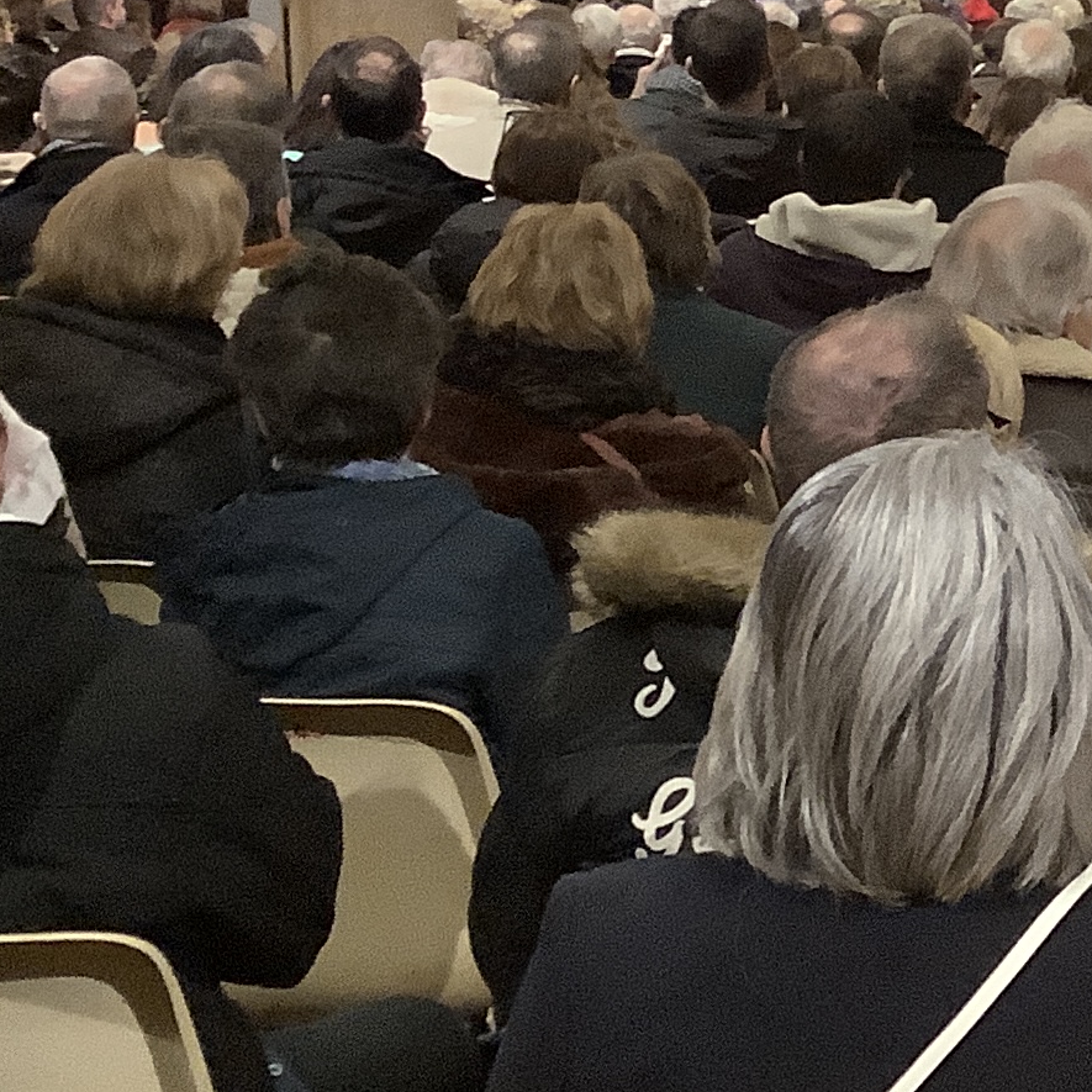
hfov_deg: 15.8
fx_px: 3605
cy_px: 306
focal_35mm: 101
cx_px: 1634
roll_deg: -0.4
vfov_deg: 17.2
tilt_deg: -5.9
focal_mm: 3.3
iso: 320
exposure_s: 1/50
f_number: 2.4
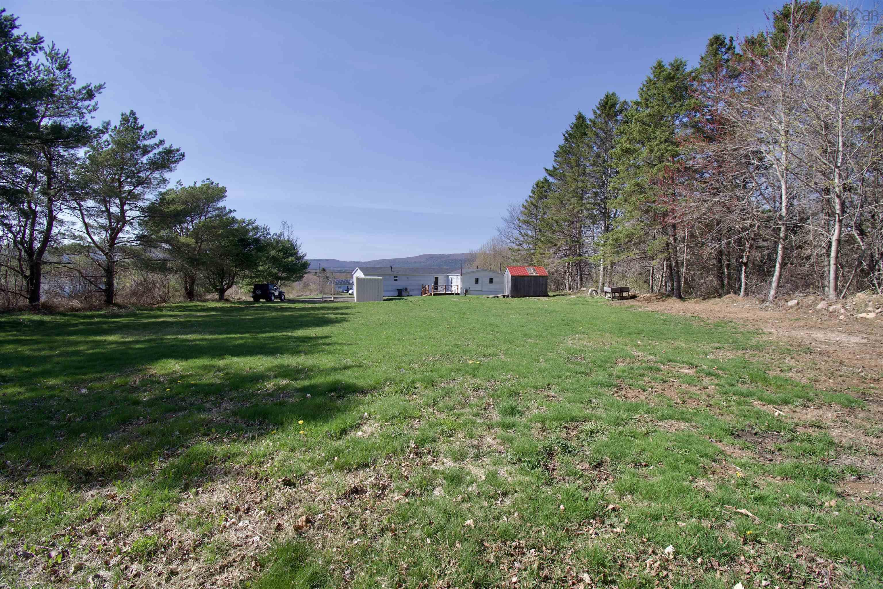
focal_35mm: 15
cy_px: 294
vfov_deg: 77.3
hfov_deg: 100.4
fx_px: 368
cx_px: 442
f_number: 9
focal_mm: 10
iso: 100
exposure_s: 1/320
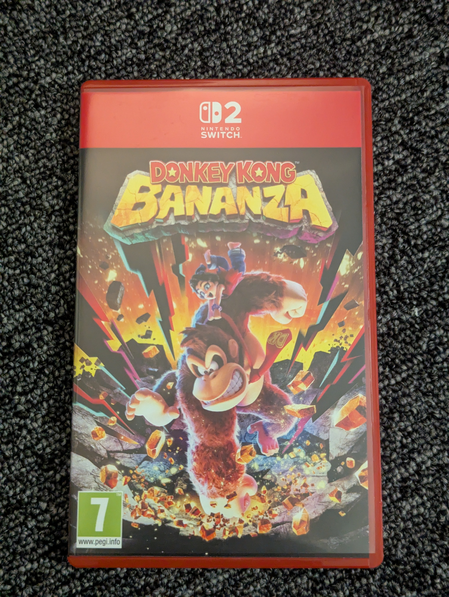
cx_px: 224
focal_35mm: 48
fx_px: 828
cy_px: 298
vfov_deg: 39.6
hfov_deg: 30.3
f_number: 1.85
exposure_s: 1/20
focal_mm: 6.81
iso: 1128
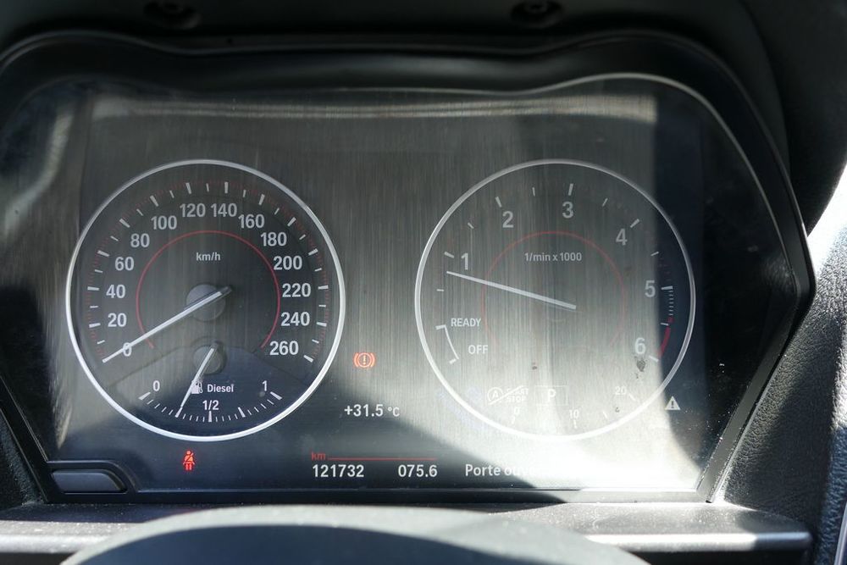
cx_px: 424
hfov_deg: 61.9
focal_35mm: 30
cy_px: 282
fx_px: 706
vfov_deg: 43.6
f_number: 3
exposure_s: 1/80
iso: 200
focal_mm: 11.1
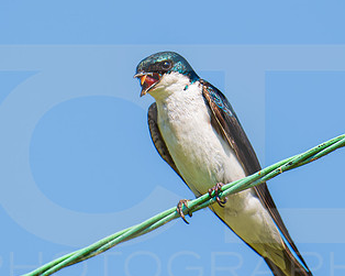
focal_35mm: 2040
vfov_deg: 0.8
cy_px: 53
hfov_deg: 0.9
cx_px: 180
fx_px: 20823
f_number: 5.6
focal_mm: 500
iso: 500
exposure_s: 1/1600
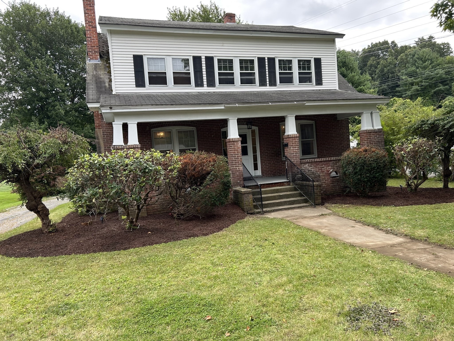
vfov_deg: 53.1
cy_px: 170
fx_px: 341
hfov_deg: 67.3
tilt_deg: -2.4
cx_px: 227
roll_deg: +5.7
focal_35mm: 26
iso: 50
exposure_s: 1/458
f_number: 1.5
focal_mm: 5.7
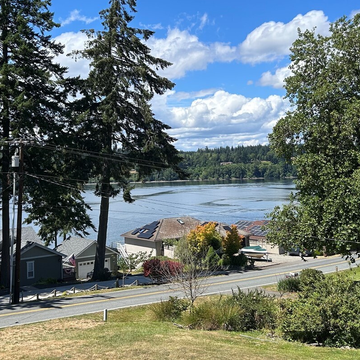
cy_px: 144
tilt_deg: +2.5
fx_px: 541
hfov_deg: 36.8
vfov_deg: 36.7
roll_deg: +2.6
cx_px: 163
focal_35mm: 46
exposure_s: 1/3571
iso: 50
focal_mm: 5.7
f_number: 1.5
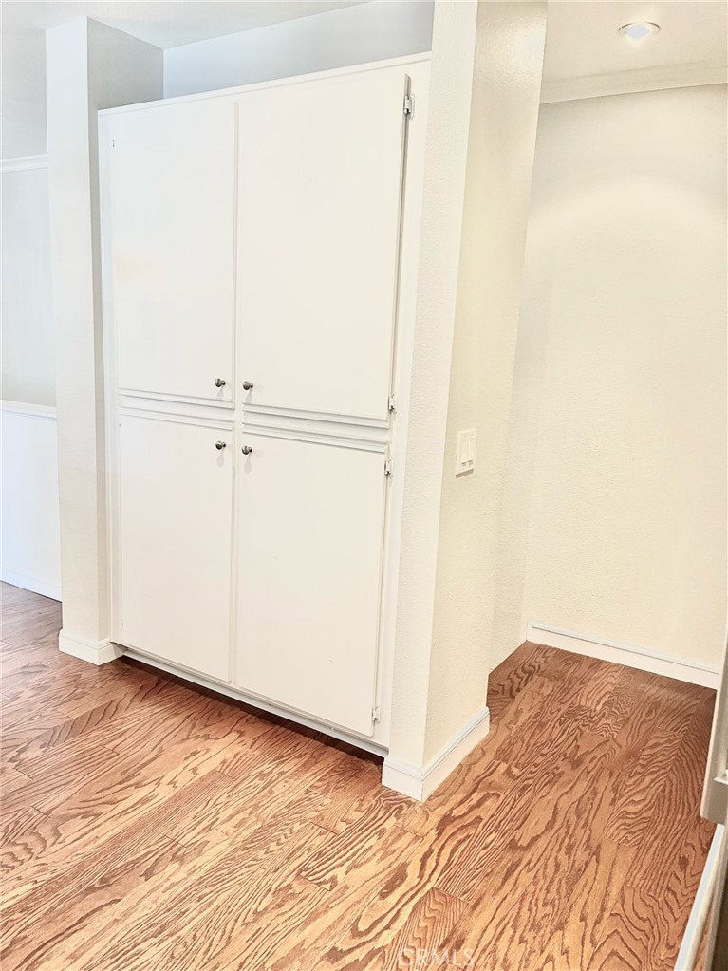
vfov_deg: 67.3
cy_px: 486
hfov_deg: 53.1
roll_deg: -1.1
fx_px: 729
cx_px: 364
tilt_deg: -9.5
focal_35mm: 26
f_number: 1.6
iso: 100
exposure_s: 1/60
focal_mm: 5.1
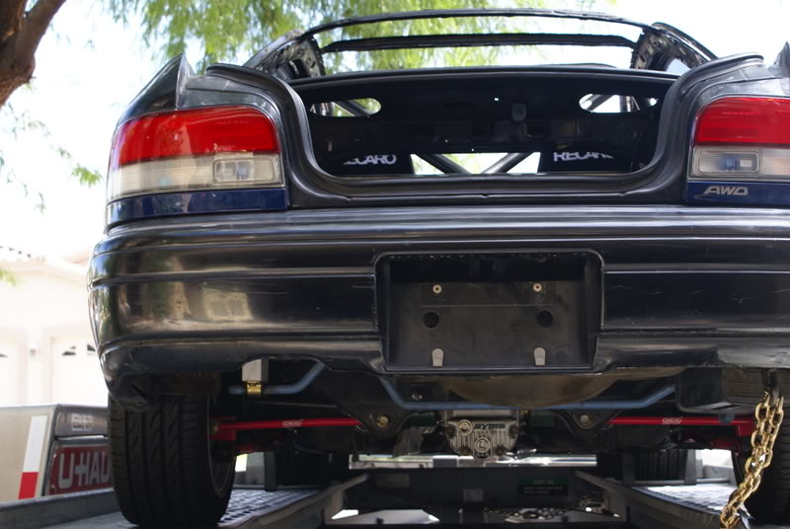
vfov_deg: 22.7
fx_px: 1319
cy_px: 264
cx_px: 395
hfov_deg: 33.4
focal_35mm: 60
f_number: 5.6
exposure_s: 1/80
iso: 100
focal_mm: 40
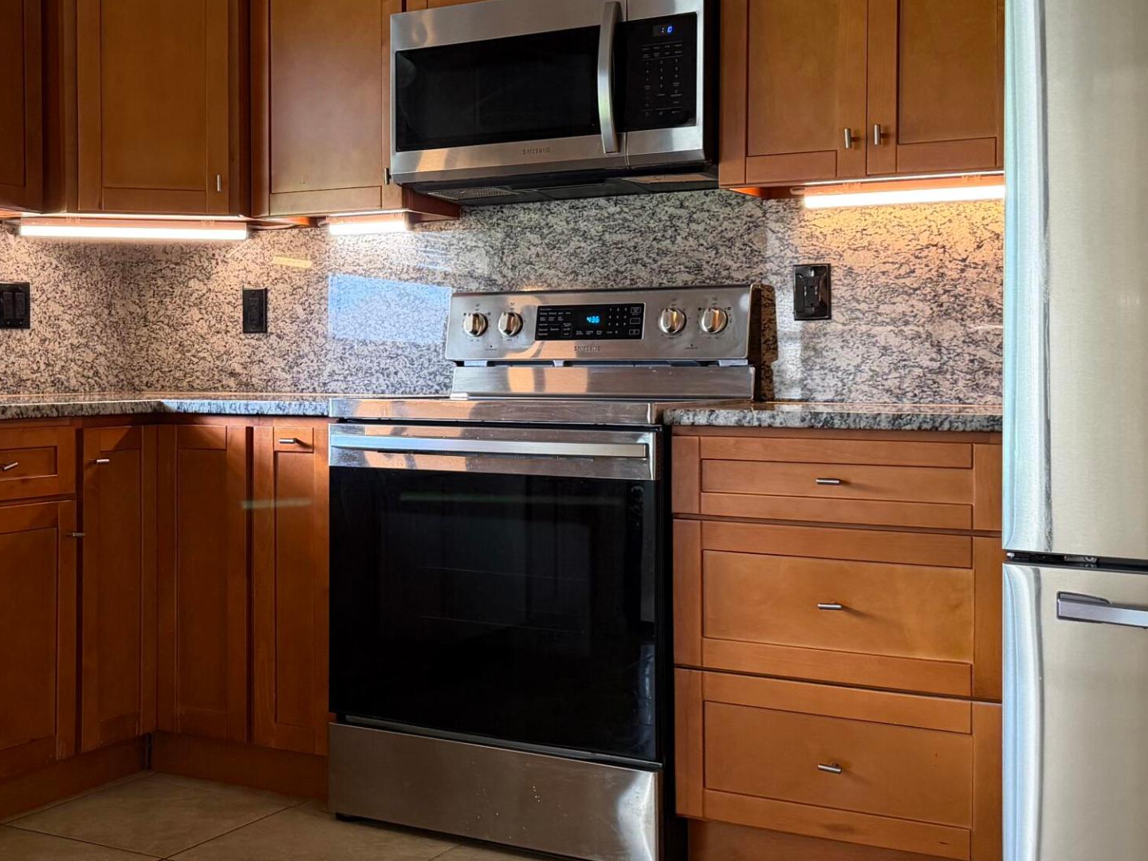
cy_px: 363
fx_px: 1592
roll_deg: +0.2
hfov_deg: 38.9
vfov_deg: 30.2
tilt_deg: -0.5
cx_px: 326
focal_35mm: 48
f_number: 1.78
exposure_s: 1/120
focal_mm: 6.76
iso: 400
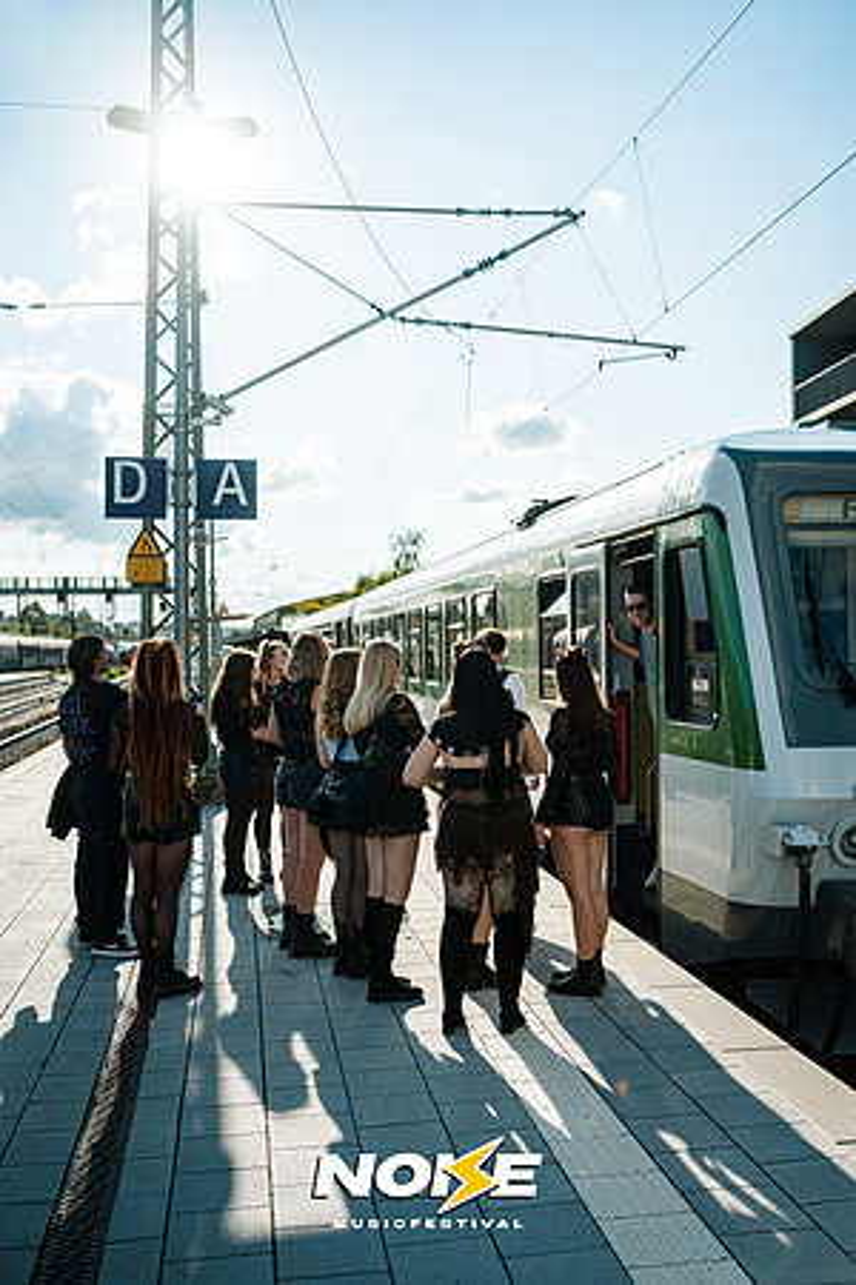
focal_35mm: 35
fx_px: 1248
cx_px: 428
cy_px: 642
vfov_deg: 54.4
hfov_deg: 37.9
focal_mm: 35
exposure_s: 1/6400
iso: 100
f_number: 2
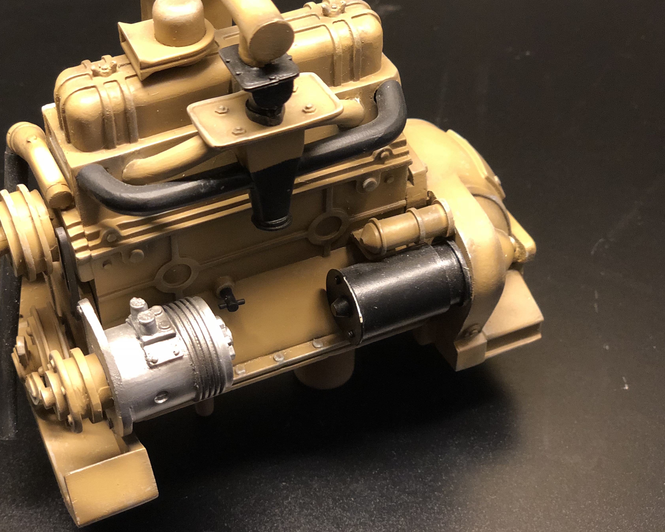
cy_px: 236
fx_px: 1201
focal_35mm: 61
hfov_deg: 30.9
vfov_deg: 25.0
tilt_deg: -42.4
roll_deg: +2.4
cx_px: 266
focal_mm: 6
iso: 160
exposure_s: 1/11
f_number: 2.4
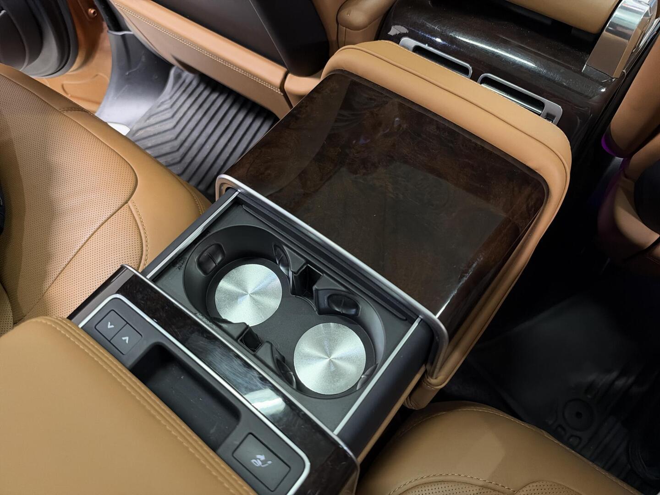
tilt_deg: -59.5
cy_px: 248
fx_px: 458
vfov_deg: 56.8
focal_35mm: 24
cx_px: 330
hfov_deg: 71.6
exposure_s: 1/33
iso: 500
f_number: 1.48
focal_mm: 6.93
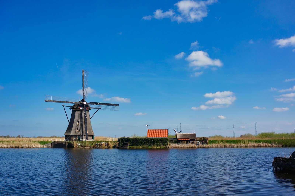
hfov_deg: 62.0
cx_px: 148
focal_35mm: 30
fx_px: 246
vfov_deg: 43.5
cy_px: 98
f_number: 8
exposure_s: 1/400
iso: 100
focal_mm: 20
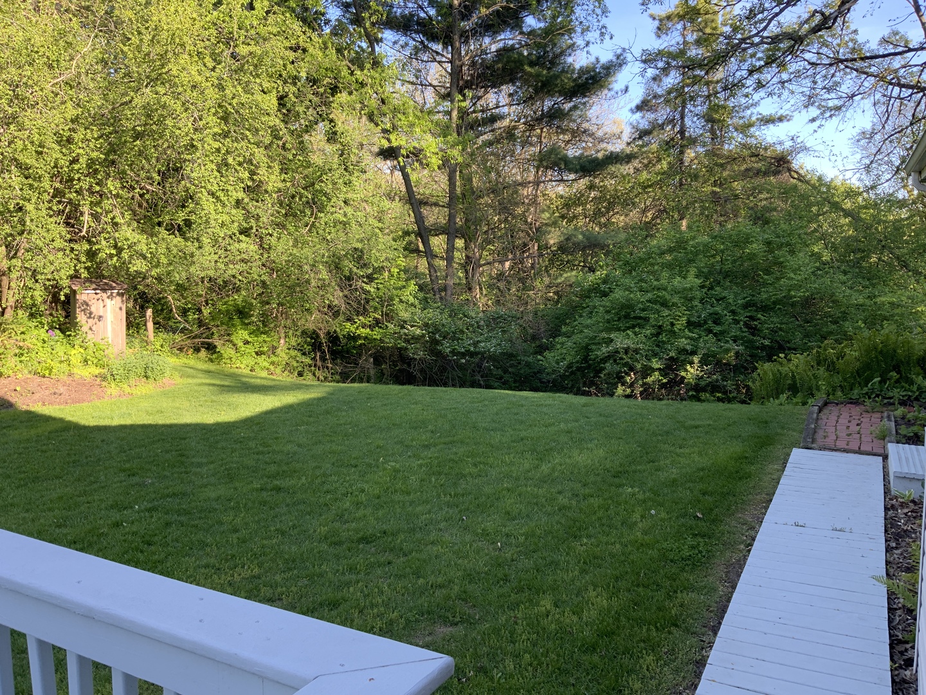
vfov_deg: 48.2
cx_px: 463
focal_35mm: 29
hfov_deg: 61.7
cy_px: 348
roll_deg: +0.5
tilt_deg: -6.9
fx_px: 776
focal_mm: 3
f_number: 1.8
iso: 16
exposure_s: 1/132
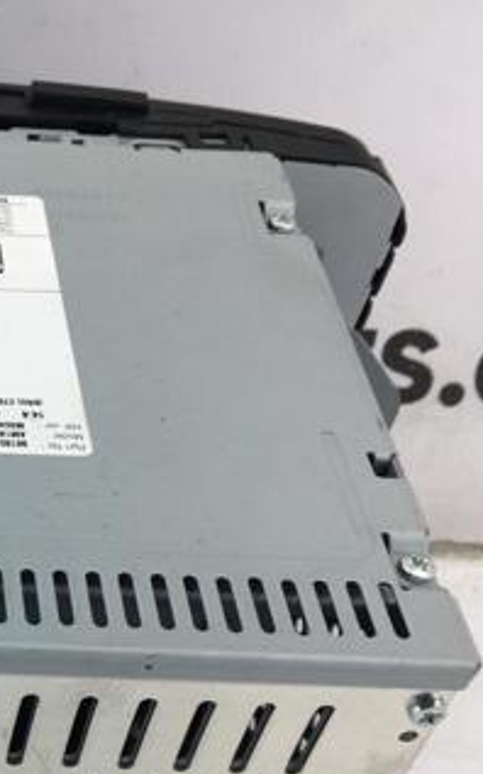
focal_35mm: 62
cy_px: 574
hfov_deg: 19.3
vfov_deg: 32.4
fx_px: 1306
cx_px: -151
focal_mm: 4.15
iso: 25
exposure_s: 1/50
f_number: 2.2
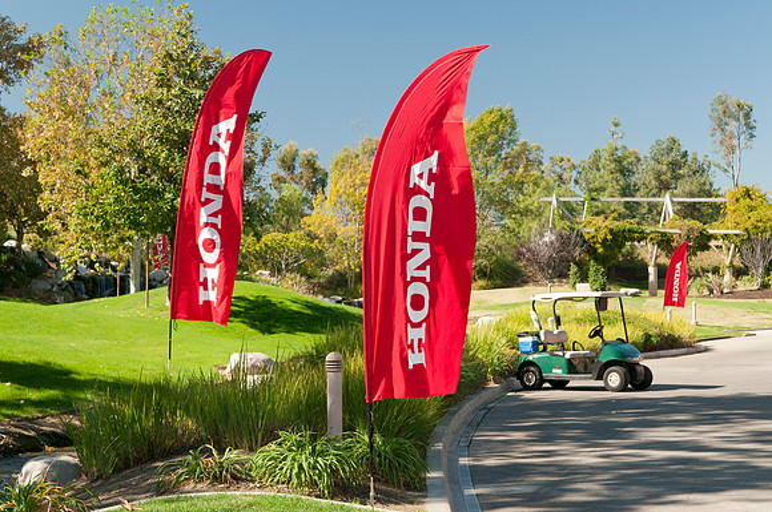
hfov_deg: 33.4
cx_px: 386
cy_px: 256
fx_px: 1285
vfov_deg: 22.6
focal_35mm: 60
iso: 400
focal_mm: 40
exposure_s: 1/160
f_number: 8
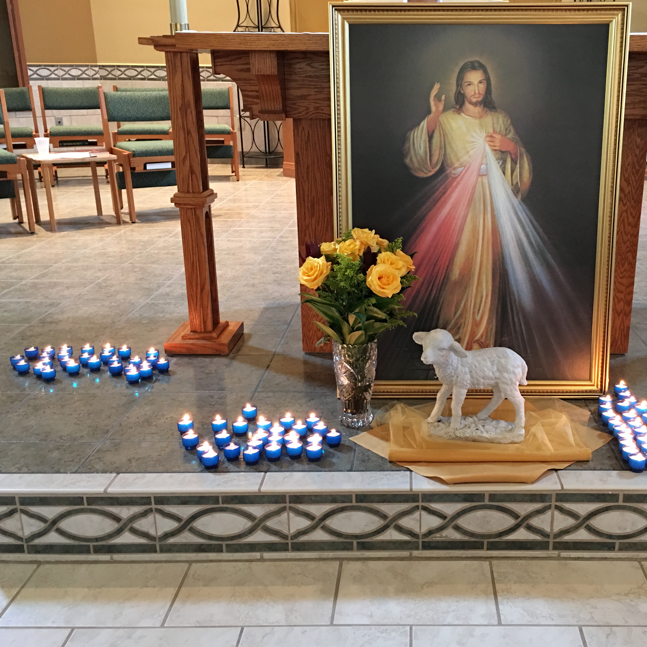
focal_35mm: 35
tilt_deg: -16.4
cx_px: 419
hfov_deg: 46.6
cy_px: 324
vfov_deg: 47.2
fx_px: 740
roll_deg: -0.5
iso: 100
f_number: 2.2
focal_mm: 4.15
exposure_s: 1/15
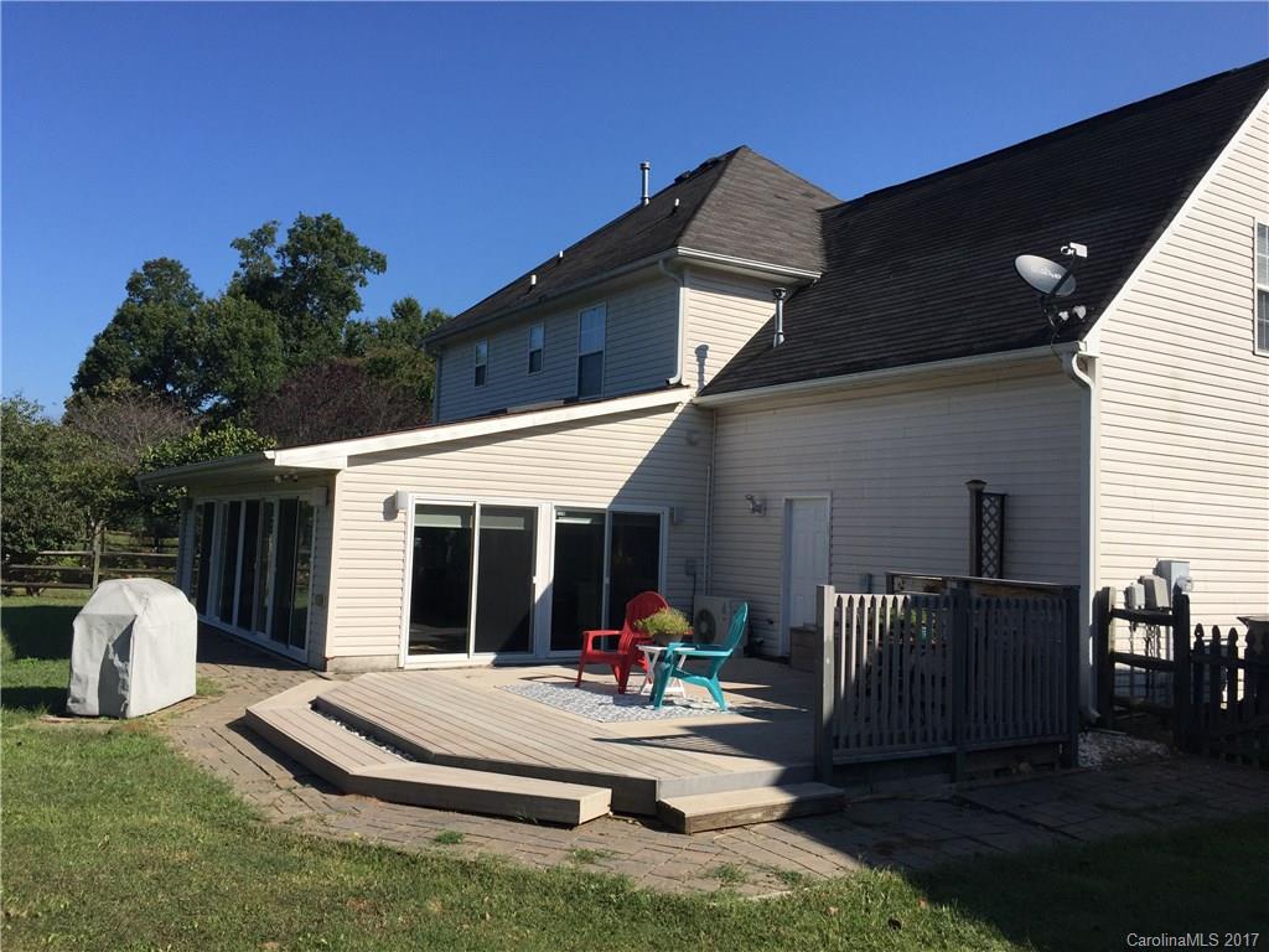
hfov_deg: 61.7
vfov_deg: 48.2
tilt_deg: +4.8
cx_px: 634
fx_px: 1063
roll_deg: -2.4
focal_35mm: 29
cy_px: 476
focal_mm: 4.15
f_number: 2.2
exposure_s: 1/2639
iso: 32
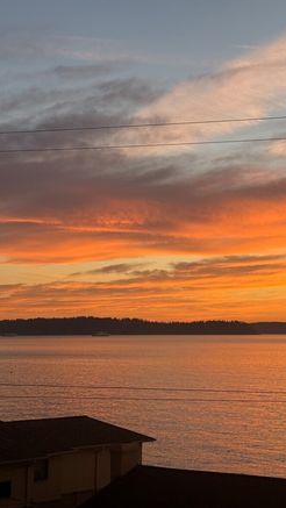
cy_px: 252
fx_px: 957
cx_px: 214
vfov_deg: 29.7
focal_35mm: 71
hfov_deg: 16.9
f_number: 1.78
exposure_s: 1/523
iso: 64
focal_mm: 6.76
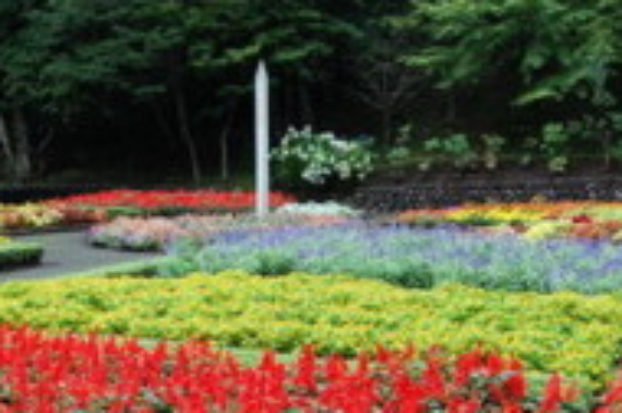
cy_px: 306
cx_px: 170
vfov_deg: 21.0
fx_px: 1104
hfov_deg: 31.0
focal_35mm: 64
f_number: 6.3
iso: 200
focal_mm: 18
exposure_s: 1/160
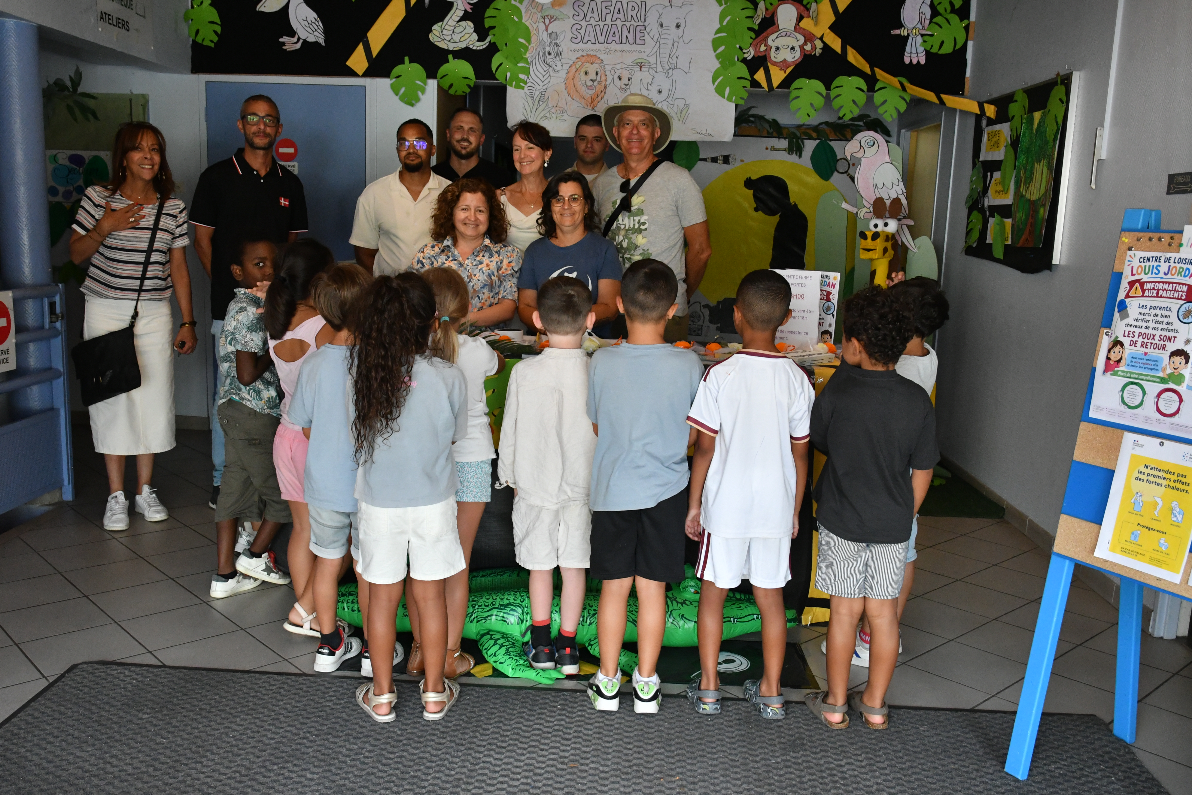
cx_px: 596
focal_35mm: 33
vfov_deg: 40.0
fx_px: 1093
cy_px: 398
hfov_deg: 57.2
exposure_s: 1/200
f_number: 5.6
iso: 2000
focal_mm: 22
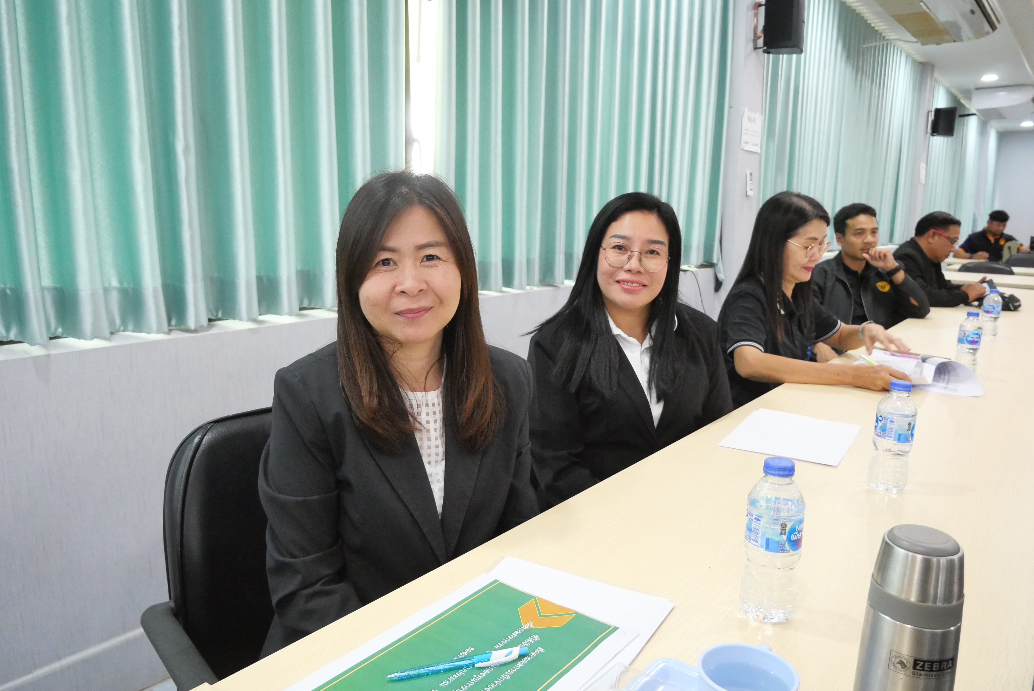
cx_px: 517
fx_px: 690
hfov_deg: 73.7
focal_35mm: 24
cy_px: 346
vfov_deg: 53.2
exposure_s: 1/125
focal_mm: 12
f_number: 3.5
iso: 3200
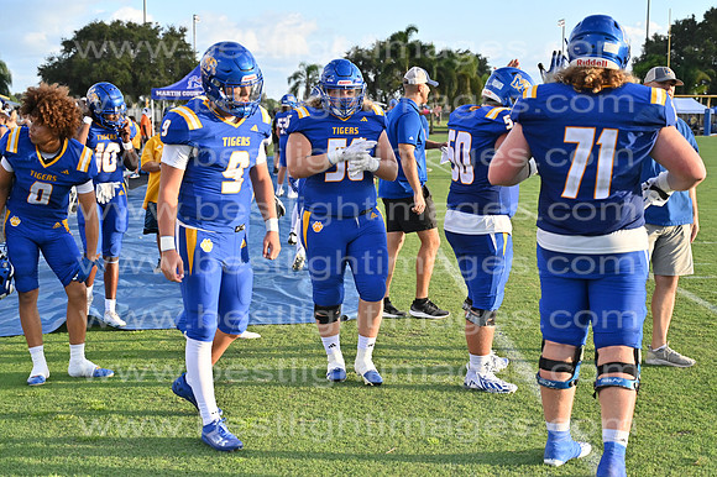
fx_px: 1075
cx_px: 358
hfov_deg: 36.9
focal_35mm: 54
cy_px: 238
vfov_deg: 25.0
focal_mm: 54
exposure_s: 1/8000
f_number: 4
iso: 2500
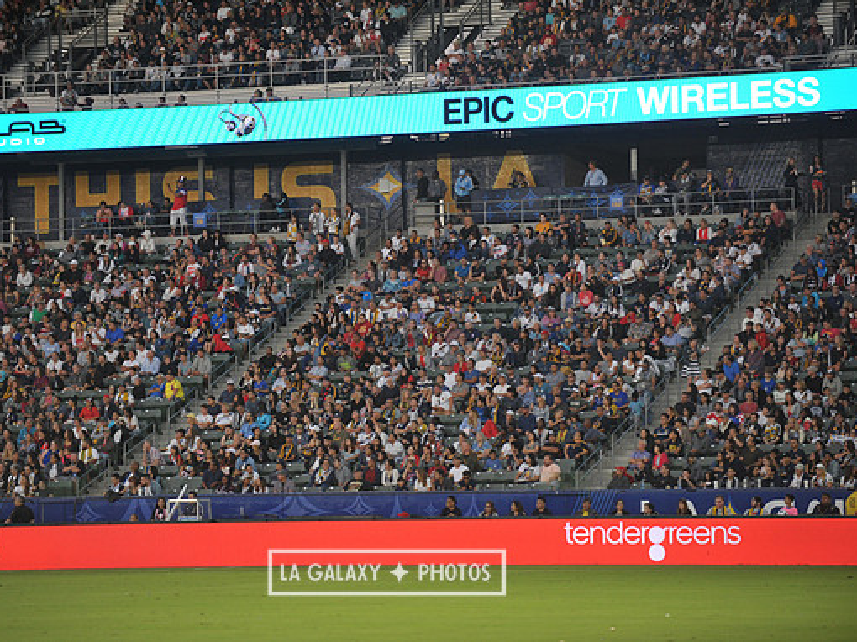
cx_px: 386
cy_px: 319
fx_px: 4058
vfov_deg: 9.0
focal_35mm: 164
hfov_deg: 12.1
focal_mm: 150
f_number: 2.8
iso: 1250
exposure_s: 1/1000
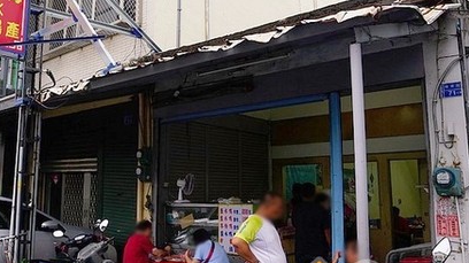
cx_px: 130
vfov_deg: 31.8
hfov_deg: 52.2
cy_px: 99
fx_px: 460
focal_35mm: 37
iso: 640
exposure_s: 1/60
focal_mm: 16
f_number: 5.6
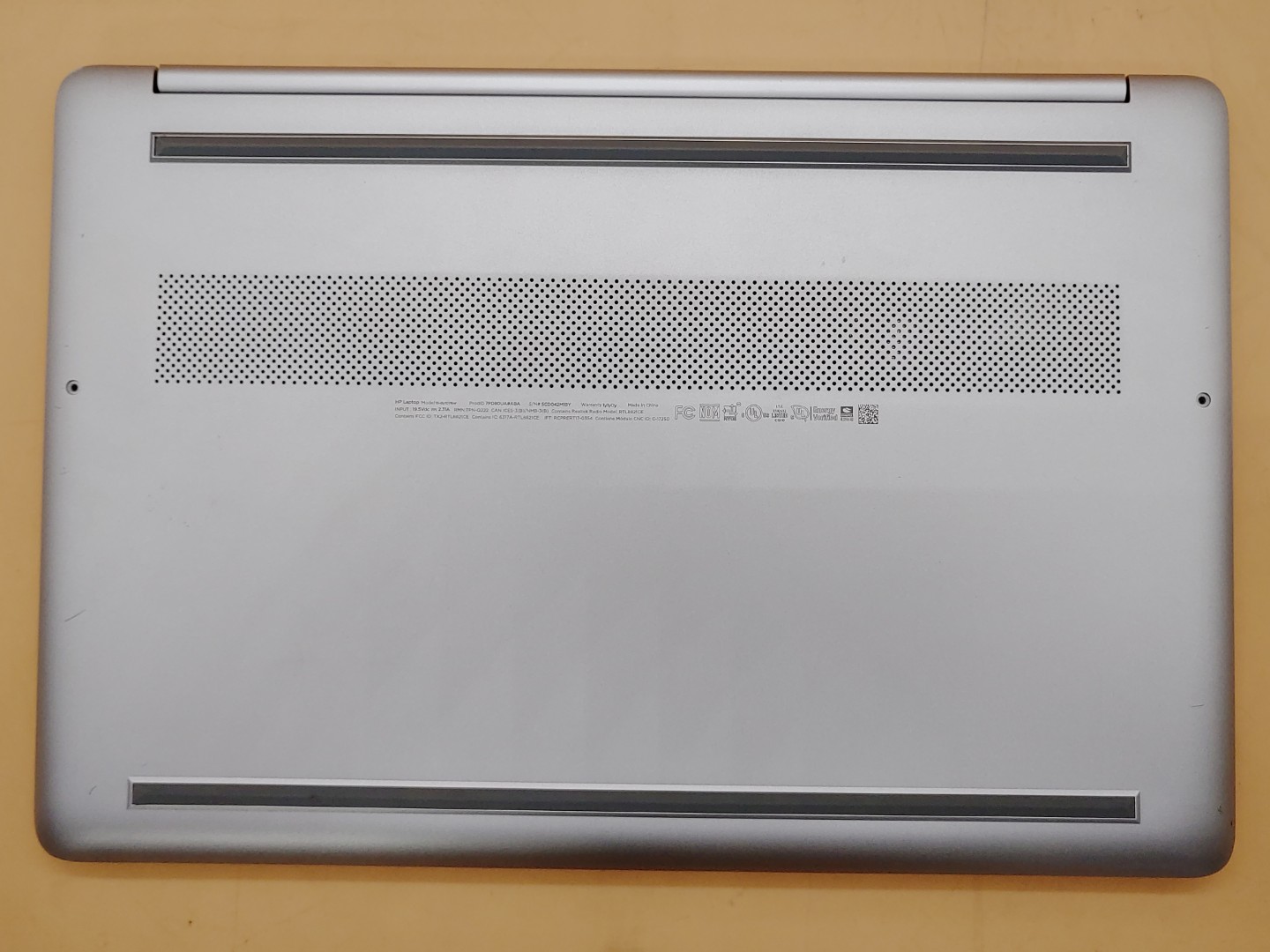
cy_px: 476
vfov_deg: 42.9
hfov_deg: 55.4
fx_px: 1211
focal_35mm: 33
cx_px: 635
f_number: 1.8
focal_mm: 4.36
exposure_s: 1/270
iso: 50
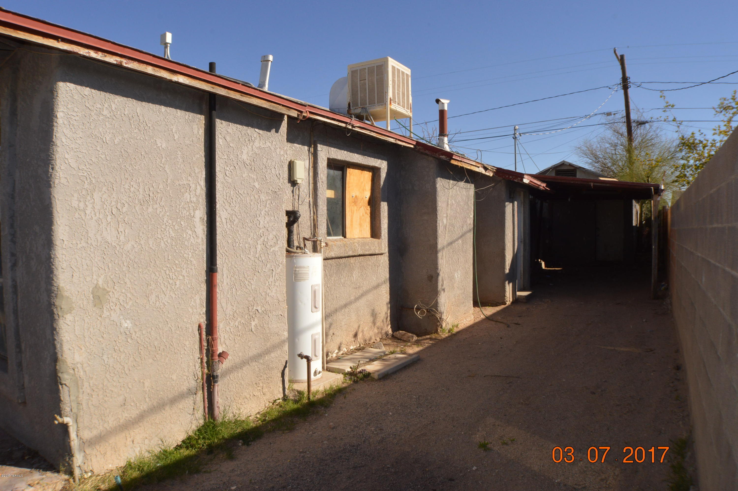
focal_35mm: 30
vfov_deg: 43.5
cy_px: 246
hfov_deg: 62.0
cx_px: 369
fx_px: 614
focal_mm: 20
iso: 400
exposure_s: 1/200
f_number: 16
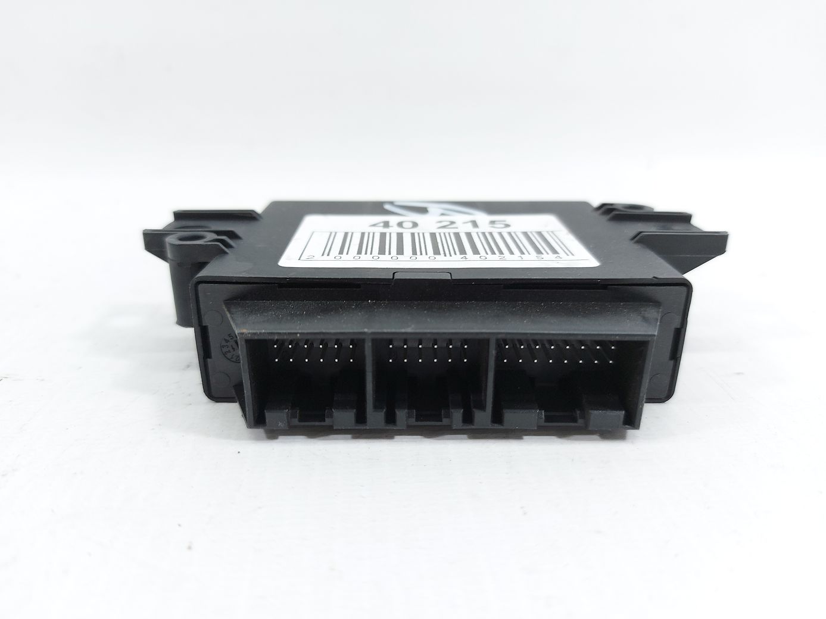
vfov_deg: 56.8
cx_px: 413
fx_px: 573
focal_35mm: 24
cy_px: 310
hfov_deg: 71.6
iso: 64
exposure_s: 1/50
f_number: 1.8
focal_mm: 5.23
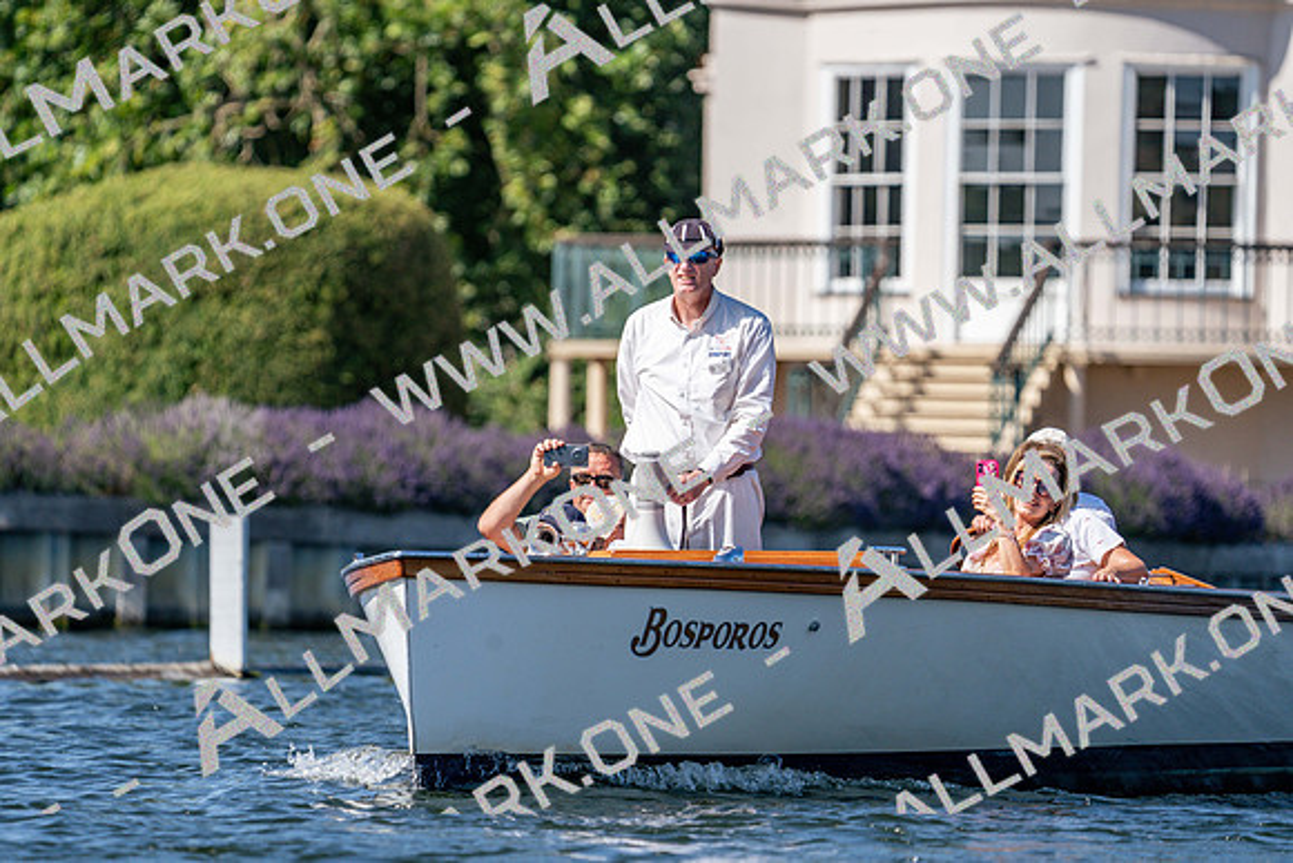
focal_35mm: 400
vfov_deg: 3.4
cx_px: 646
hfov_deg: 5.2
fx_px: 14369
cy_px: 432
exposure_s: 1/1600
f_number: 6.3
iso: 250
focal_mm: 400
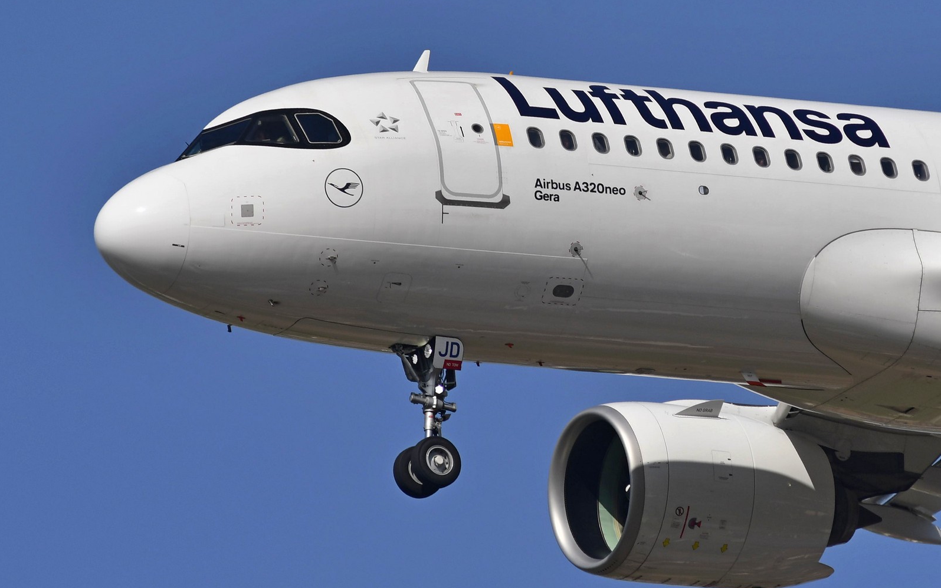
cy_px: 312
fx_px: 11797
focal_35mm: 460
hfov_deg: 4.6
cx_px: 470
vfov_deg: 2.9
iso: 100
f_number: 11
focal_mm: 300
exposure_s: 1/1000
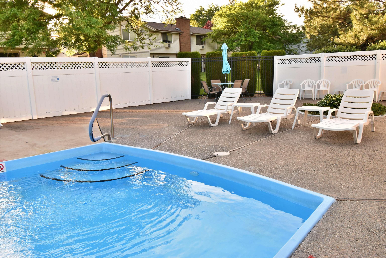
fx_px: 322
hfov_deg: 61.9
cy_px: 129
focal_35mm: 30
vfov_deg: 43.6
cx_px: 193
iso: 500
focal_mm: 20
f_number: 8
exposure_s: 1/125
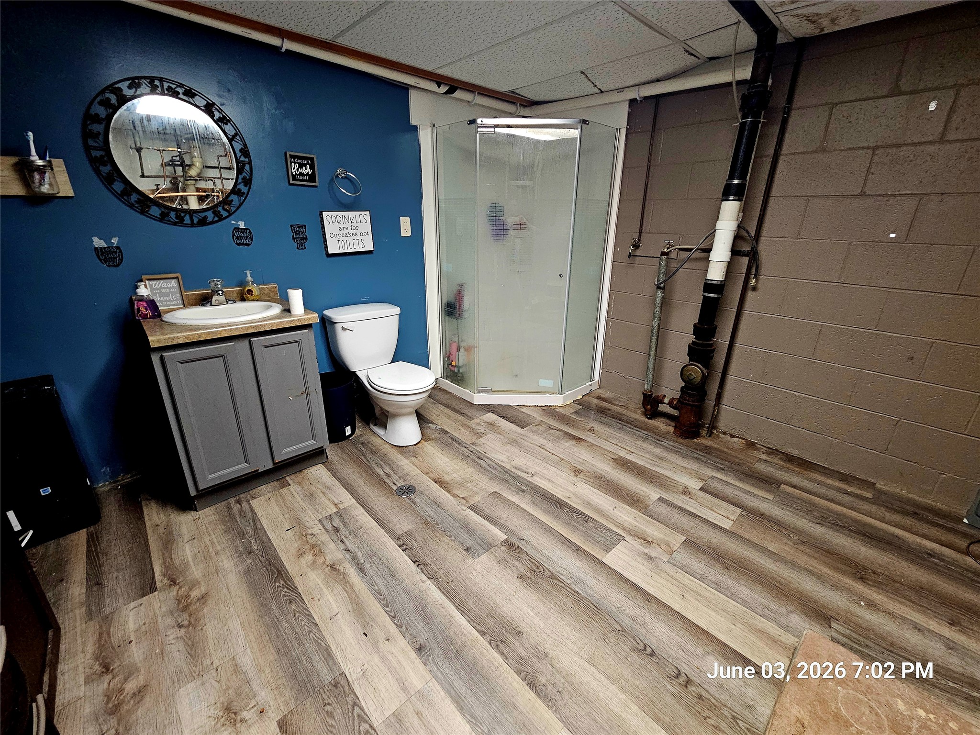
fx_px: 368
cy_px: 368
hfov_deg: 106.2
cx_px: 490
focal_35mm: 13
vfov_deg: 89.9
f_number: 2.2
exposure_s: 1/30
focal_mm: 2.2
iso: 400
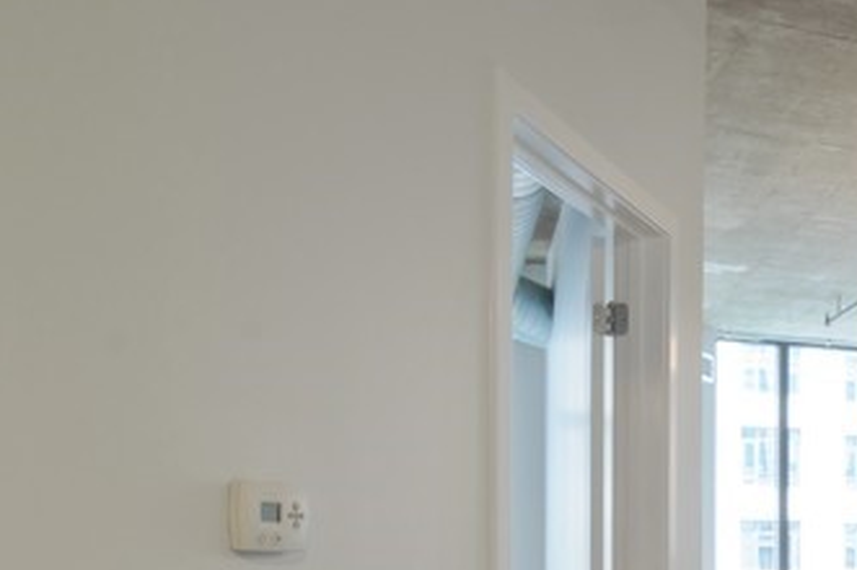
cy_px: 578
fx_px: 1165
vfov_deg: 26.0
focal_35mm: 49
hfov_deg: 31.7
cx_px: 1095
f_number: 11
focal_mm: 12
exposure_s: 1/1.25
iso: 200
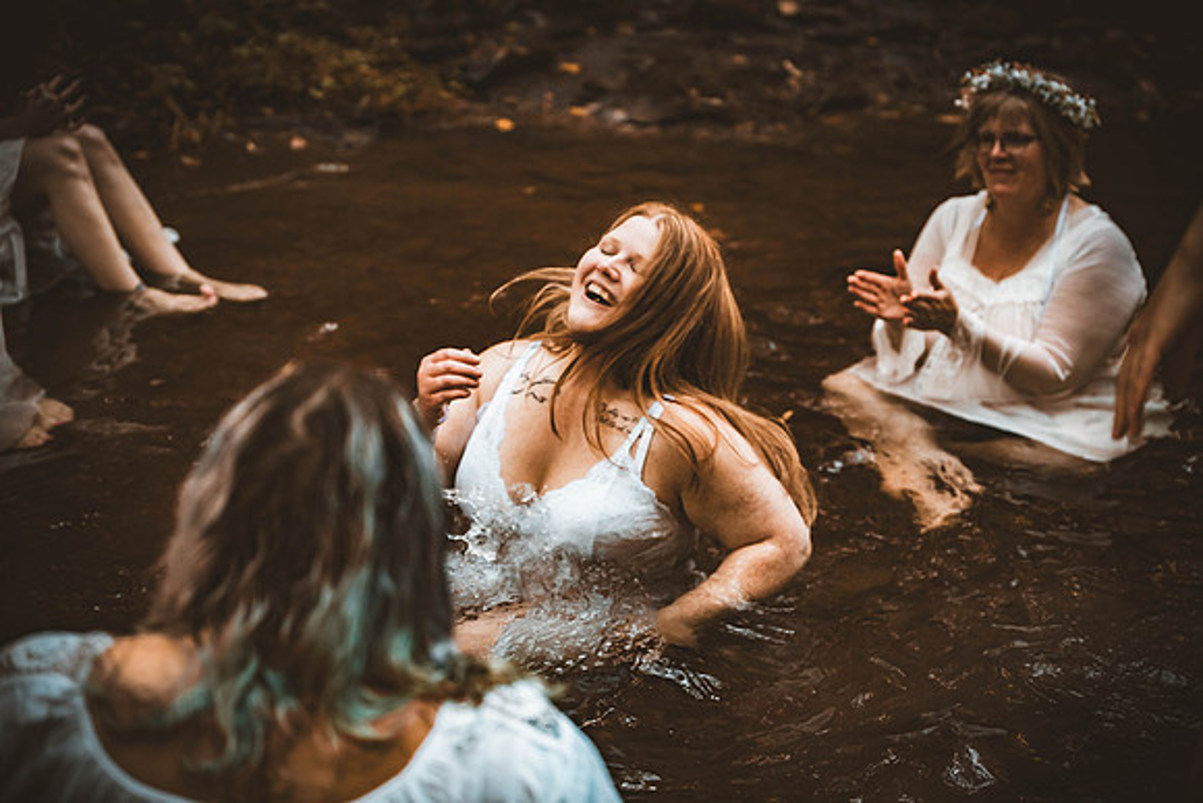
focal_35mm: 70
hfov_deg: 28.8
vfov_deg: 19.5
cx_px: 602
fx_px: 2340
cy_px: 402
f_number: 2.8
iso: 1000
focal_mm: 70
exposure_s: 1/400
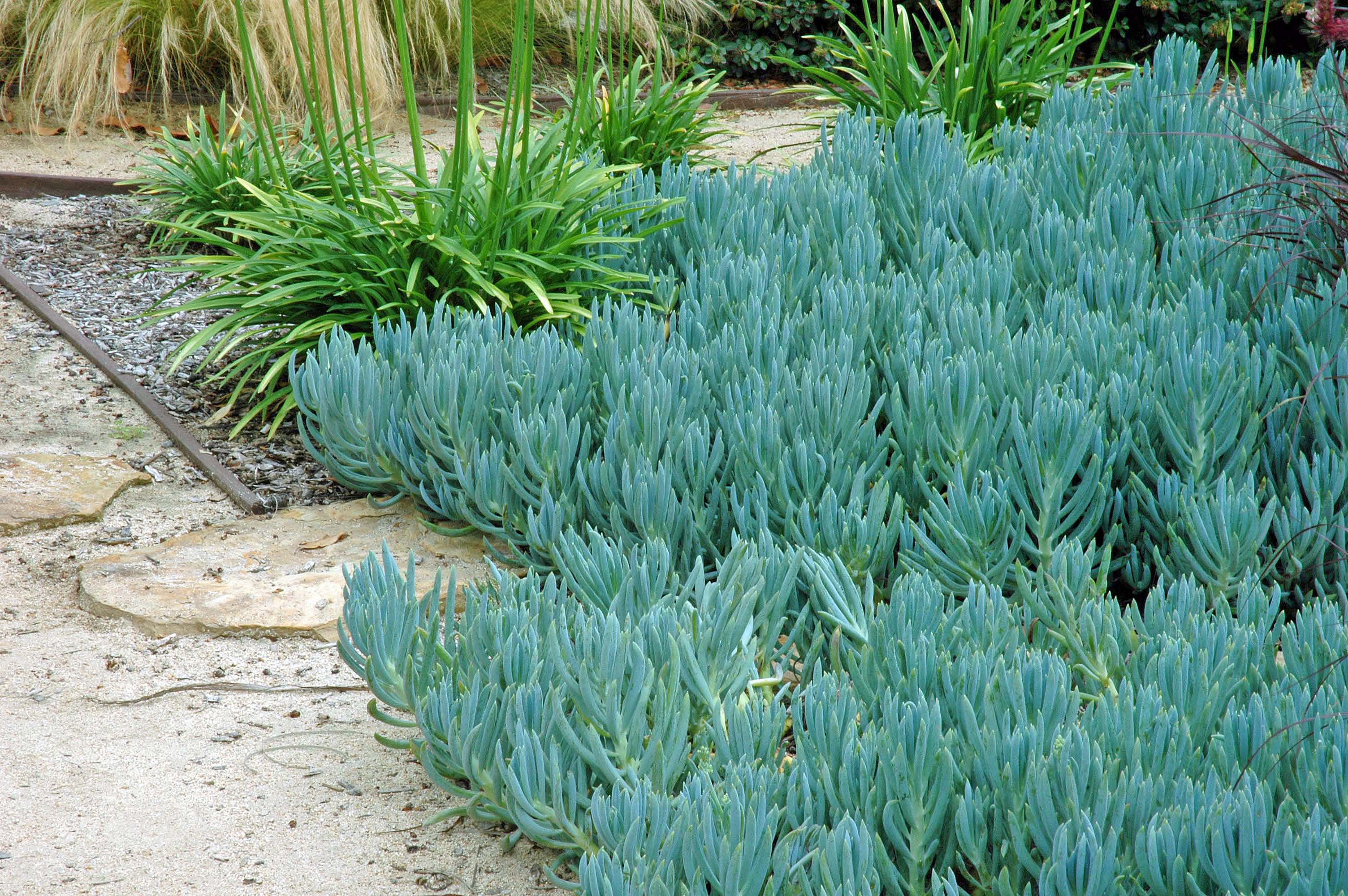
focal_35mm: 105
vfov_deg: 13.0
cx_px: 674
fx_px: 3928
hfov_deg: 19.5
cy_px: 448
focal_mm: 70
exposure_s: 1/10
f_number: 29
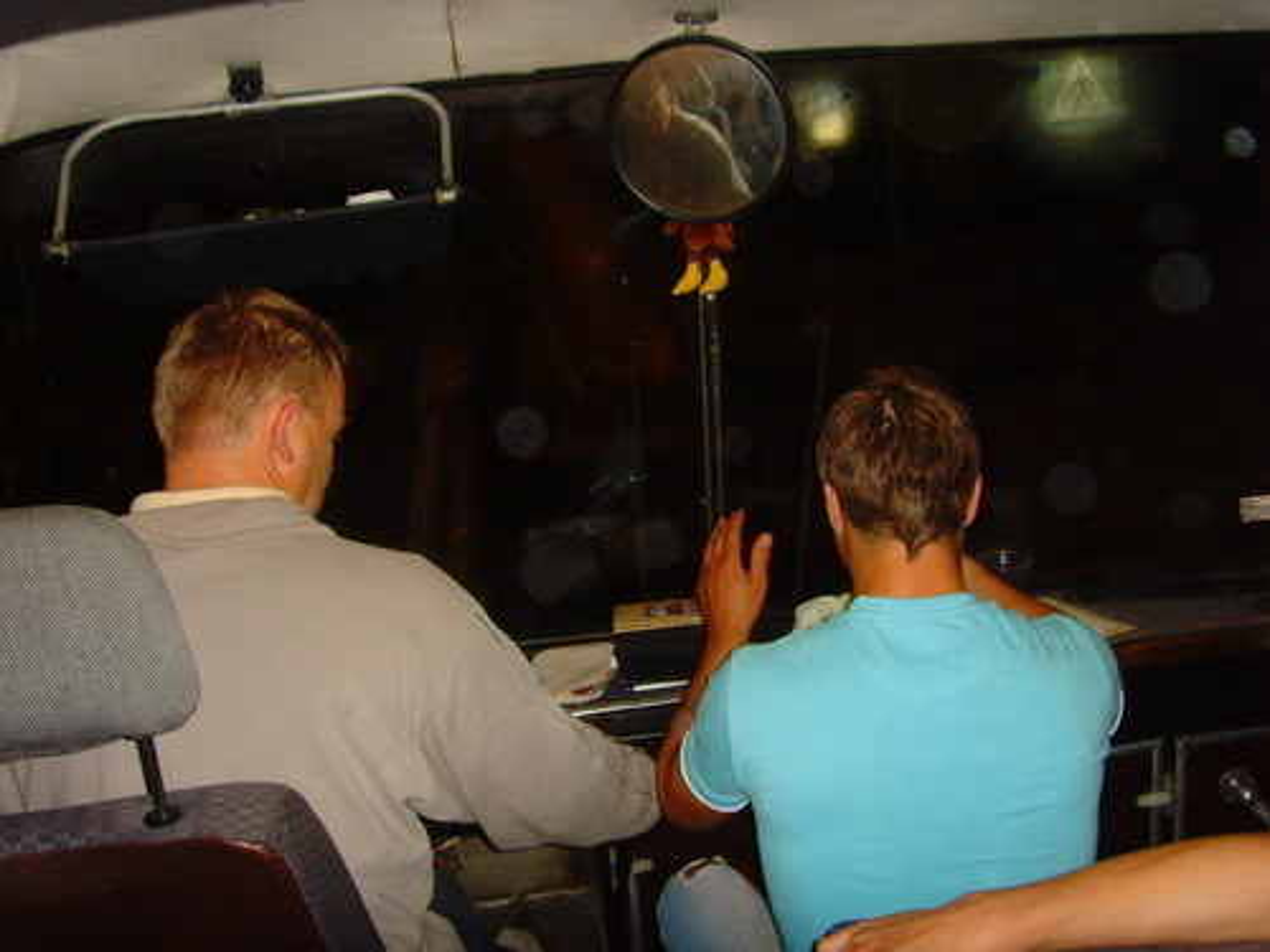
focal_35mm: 39
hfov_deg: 47.9
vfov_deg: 36.8
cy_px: 476
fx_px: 1431
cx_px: 635
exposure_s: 1/45
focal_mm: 6.6
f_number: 3.5
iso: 200
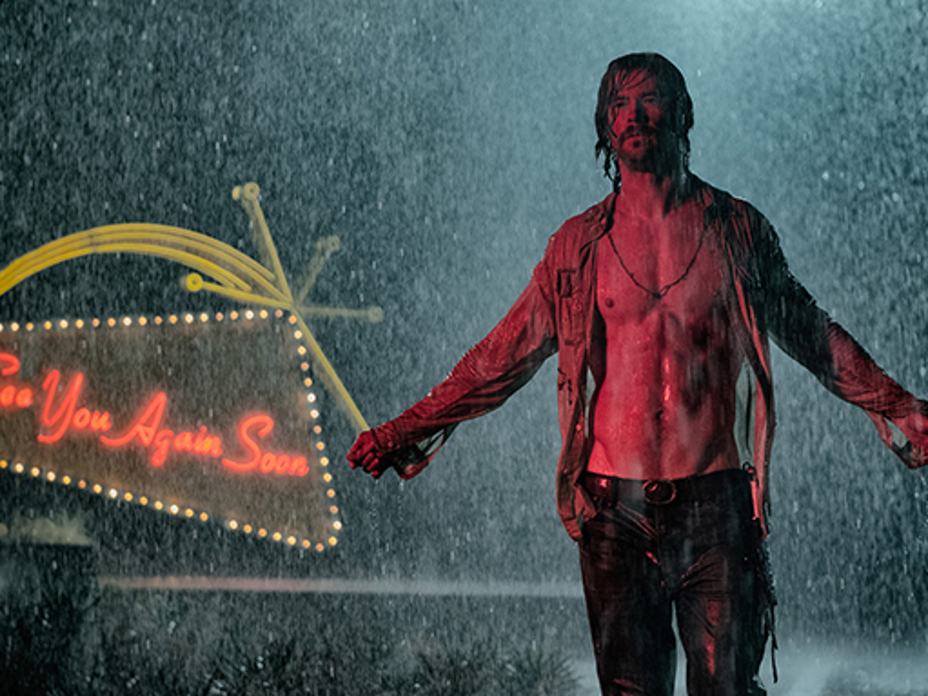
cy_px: 346
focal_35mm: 96
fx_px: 2573
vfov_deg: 15.4
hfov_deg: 20.4
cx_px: 469
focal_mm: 58.7
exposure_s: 1/250
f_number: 2.8
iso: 3200
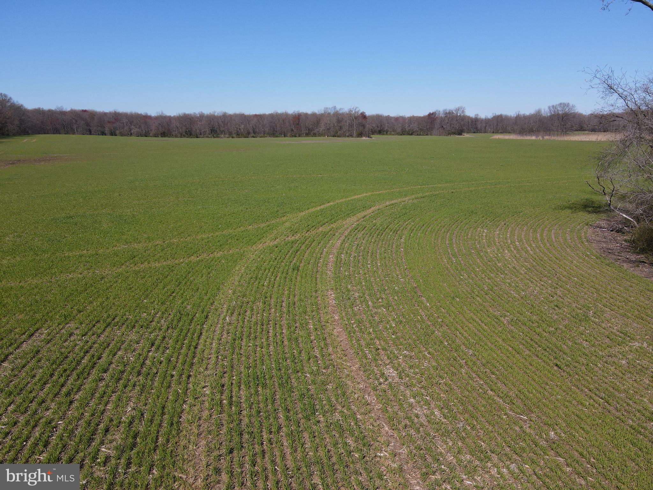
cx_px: 326
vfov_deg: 56.8
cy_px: 245
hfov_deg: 71.6
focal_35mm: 24
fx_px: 453
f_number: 2.8
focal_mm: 4.5
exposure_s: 1/1000
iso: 100
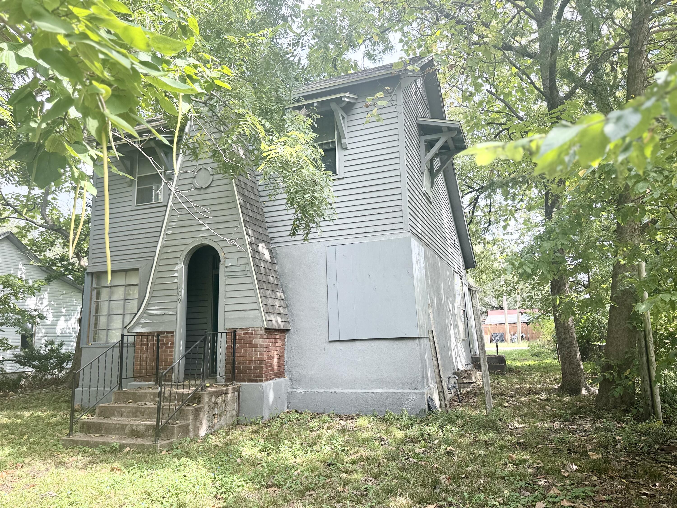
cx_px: 338
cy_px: 254
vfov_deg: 56.8
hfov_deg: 71.6
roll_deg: +1.3
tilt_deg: +10.1
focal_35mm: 24
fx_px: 469
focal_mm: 6.76
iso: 100
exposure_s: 1/805
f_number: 1.78
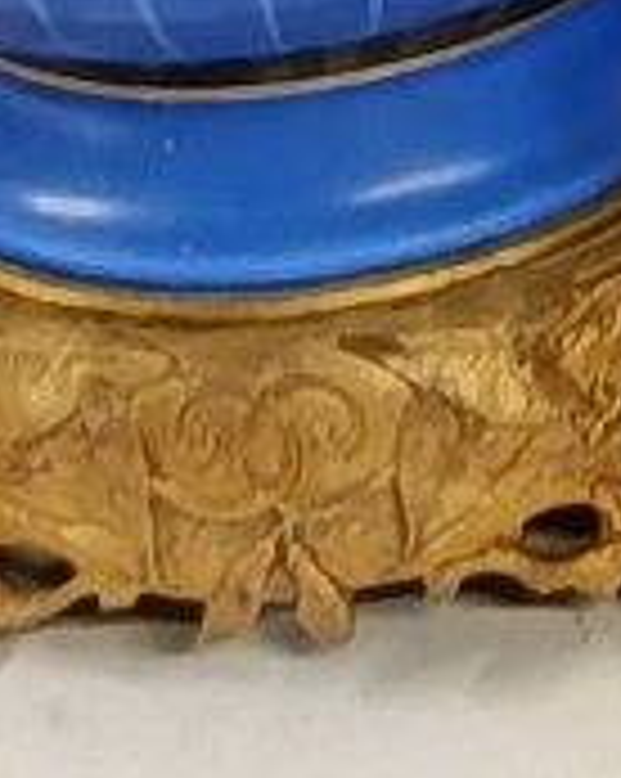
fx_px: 7480
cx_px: 1372
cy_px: -1444
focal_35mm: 325
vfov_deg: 5.6
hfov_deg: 4.7
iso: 942
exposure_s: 1/50
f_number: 1.7
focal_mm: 5.24
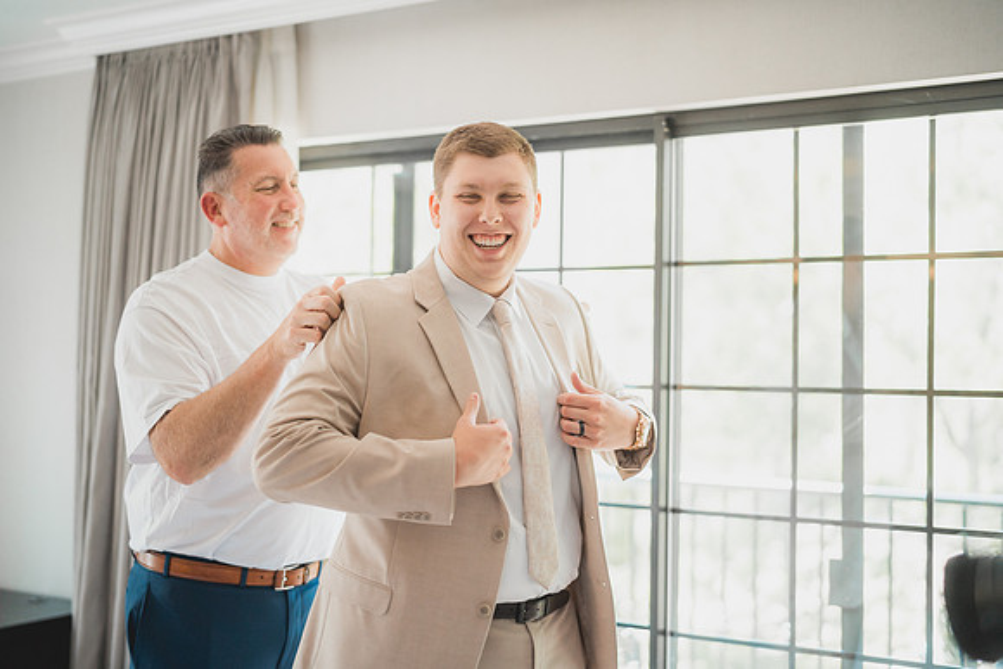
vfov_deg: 27.0
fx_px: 1393
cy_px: 334
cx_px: 502
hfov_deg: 39.6
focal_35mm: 50
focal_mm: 50
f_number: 1.4
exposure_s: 1/800
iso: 800
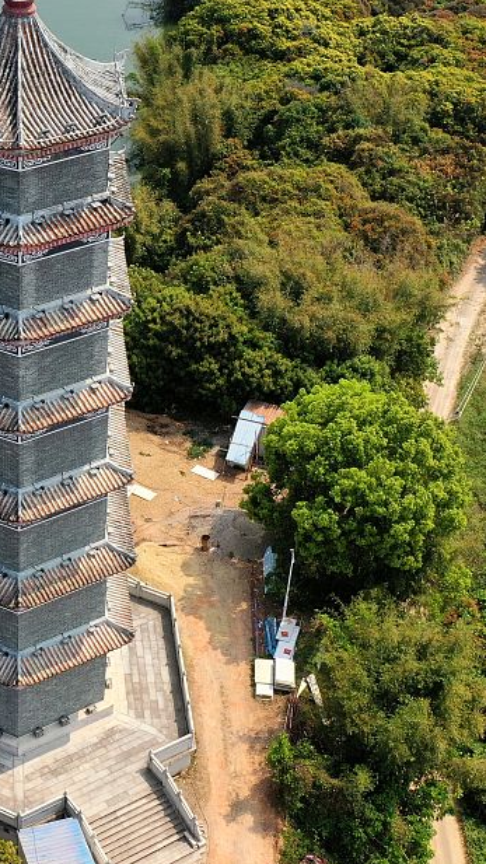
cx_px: -15
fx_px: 1306
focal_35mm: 57
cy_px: 457
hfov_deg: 20.3
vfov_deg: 36.6
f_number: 6.3
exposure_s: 1/500
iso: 100
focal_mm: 10.26
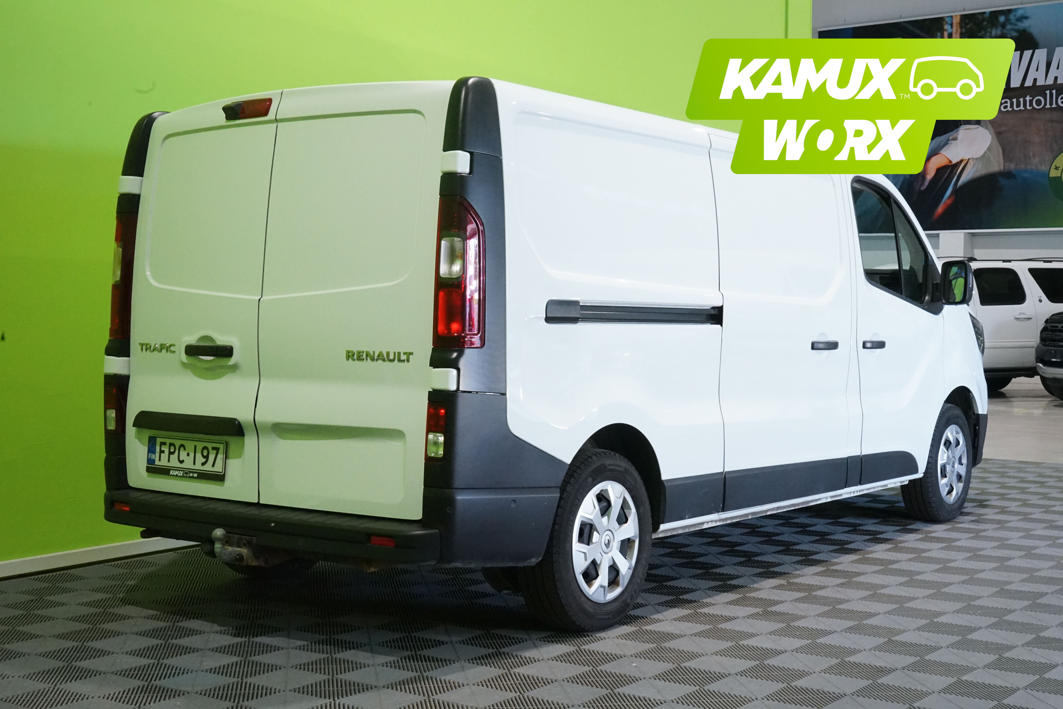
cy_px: 354
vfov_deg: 28.6
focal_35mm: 47
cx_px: 532
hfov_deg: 41.9
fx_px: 1388
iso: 6400
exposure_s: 1/40
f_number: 20
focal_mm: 47
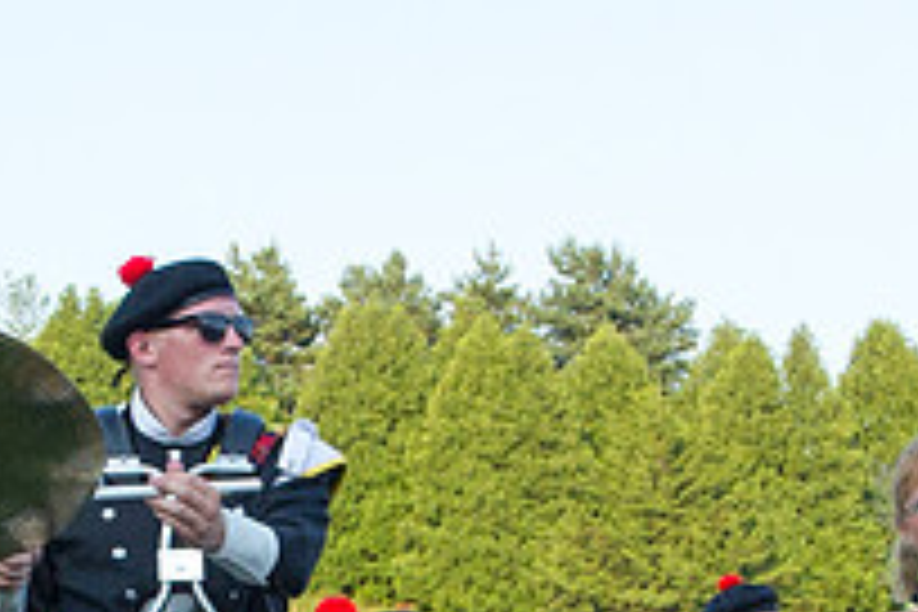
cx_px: 283
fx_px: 3748
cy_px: 653
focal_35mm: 147
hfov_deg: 13.9
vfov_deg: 9.3
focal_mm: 24
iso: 640
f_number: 10
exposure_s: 1/400
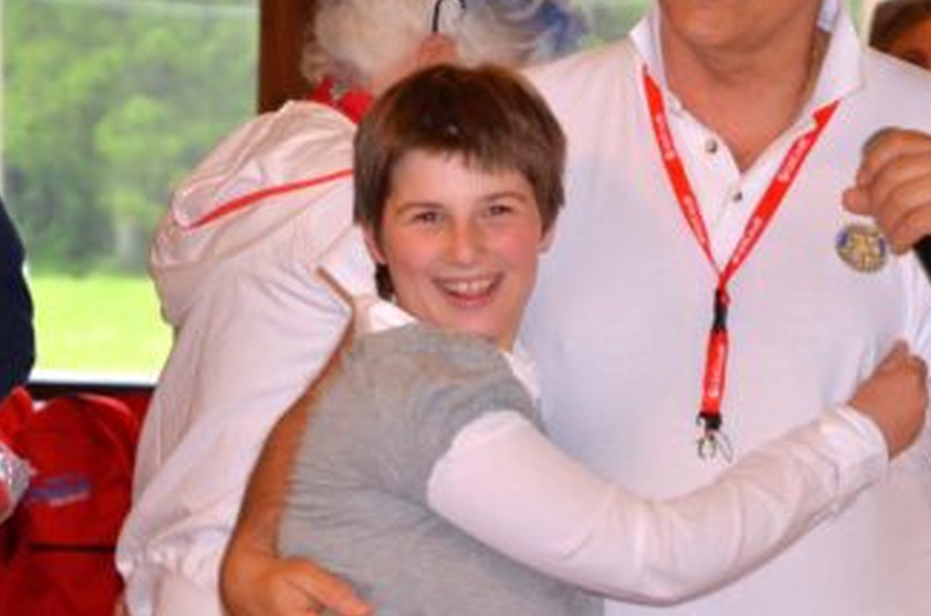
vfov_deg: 5.6
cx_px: 423
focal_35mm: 245
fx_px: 6320
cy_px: 212
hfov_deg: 8.4
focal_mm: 85
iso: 800
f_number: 5.6
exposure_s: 1/60
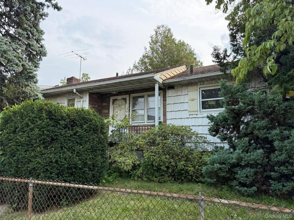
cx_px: 147
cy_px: 110
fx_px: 204
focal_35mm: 24
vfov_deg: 56.8
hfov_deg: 71.6
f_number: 1.78
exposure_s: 1/1727
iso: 100
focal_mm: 6.76
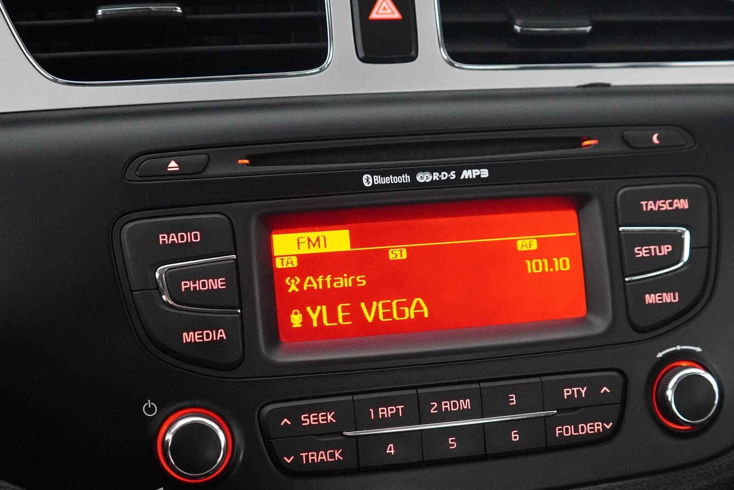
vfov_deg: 25.0
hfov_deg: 36.8
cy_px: 310
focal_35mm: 54
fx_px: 1101
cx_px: 417
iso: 6400
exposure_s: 1/25
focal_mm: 28
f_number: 3.5
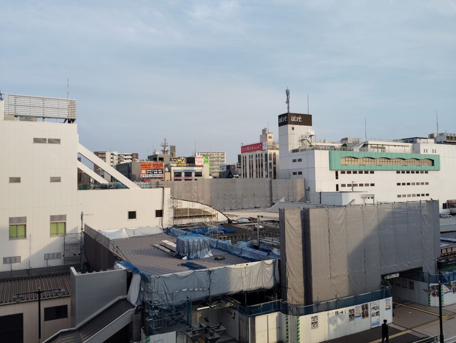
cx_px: 228
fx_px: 369
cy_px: 172
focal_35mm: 28
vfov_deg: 49.9
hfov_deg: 63.4
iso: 50
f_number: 1.8
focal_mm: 4.22
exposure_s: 1/334
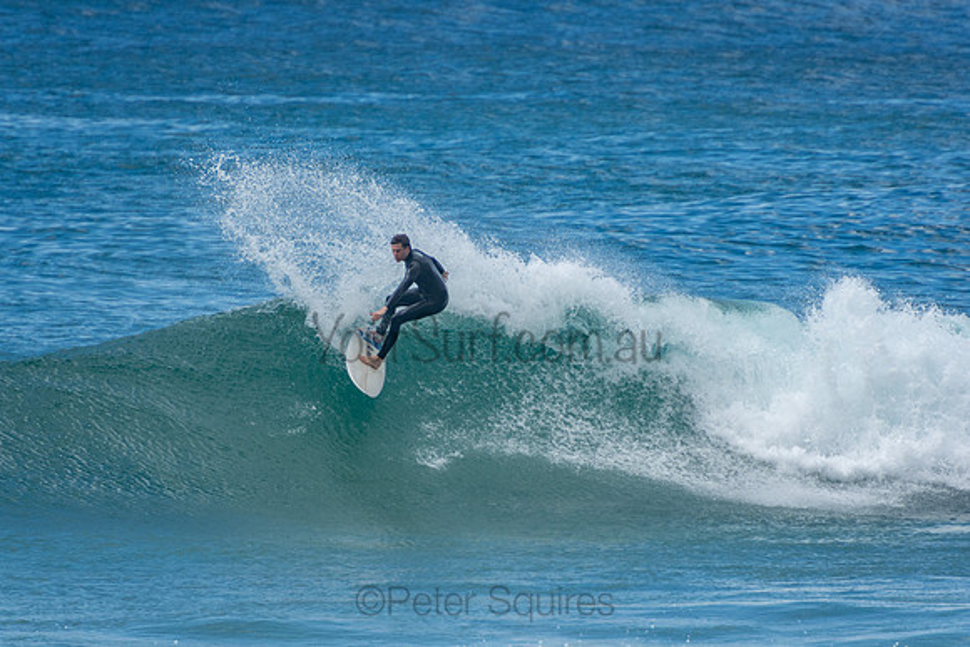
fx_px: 16170
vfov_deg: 2.3
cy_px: 324
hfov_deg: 3.4
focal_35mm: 600
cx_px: 485
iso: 250
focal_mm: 400
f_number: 5.6
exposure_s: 1/1250
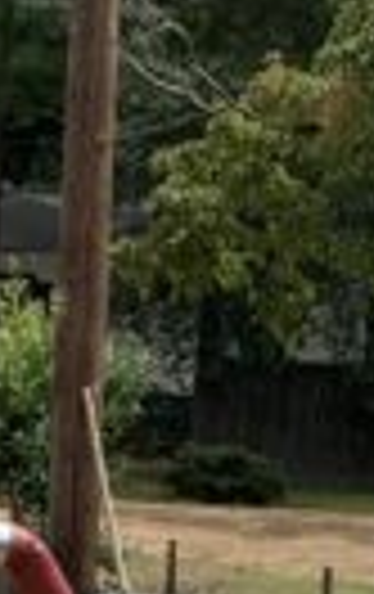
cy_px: 1107
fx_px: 3459
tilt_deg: -10.1
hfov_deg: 6.1
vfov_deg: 9.3
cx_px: -131
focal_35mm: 213
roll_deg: -3.2
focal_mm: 4.25
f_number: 1.8
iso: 25
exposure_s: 1/1468
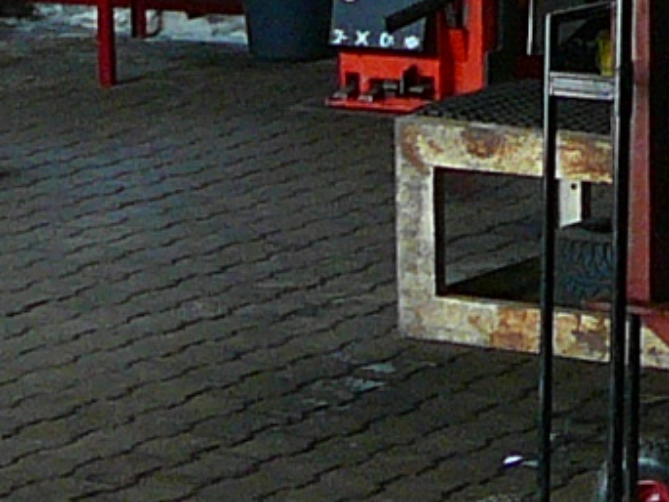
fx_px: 4038
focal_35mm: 209
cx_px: 454
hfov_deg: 9.5
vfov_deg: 7.0
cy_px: -107
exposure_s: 1/50
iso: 100
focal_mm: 5.2
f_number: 2.8
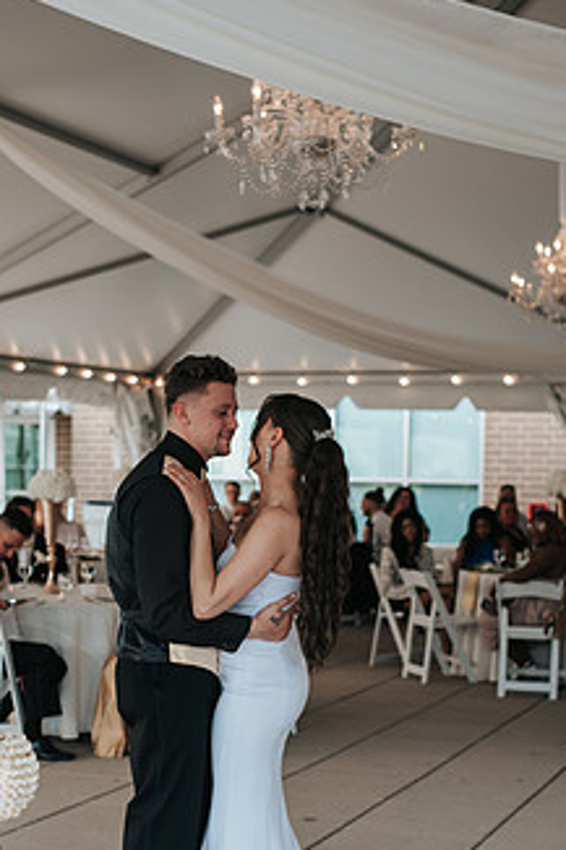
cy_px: 576
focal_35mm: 69
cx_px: 222
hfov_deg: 19.7
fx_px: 1629
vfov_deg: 29.0
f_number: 2.8
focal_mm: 50
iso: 125
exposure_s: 1/160
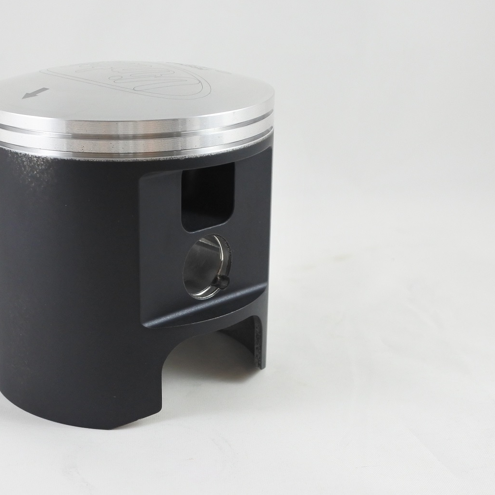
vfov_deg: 37.6
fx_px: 728
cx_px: 133
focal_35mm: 45
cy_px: 247
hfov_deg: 36.8
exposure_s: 1/125
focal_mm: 13.1
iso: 500
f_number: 4
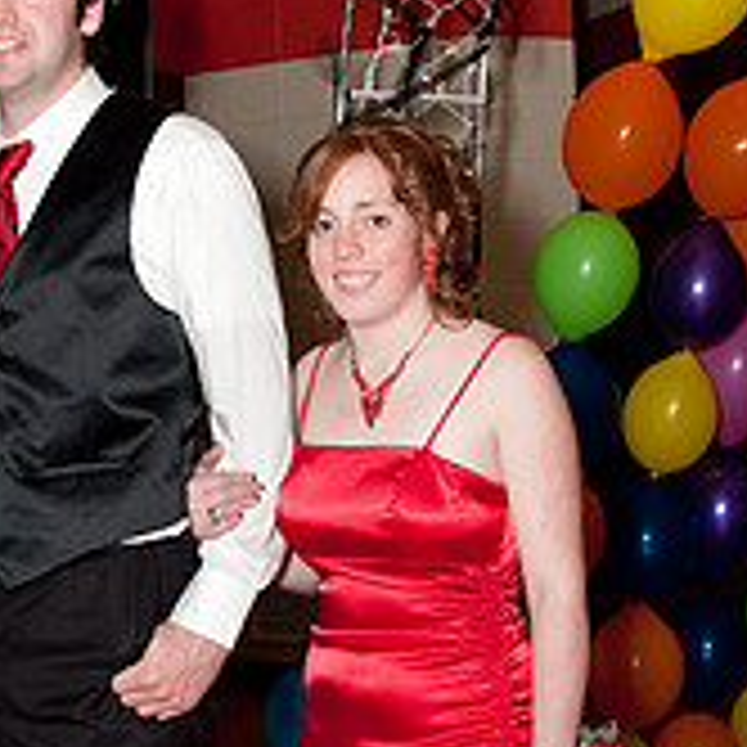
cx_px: 236
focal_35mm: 62
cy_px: 454
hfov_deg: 27.5
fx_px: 1514
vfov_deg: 27.6
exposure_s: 1/180
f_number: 8
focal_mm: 18
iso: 400
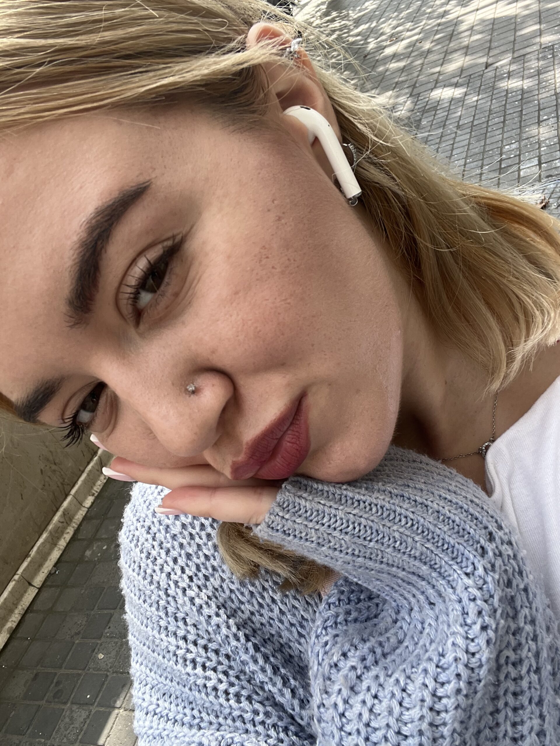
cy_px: 373
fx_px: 647
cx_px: 280
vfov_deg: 60.0
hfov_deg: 46.8
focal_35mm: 30
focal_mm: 2.71
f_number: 2.2
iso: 25
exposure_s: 1/200
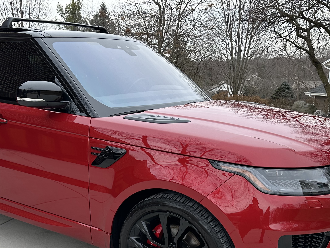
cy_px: 199
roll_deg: +0.8
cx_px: 114
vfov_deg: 31.4
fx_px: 429
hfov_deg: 41.6
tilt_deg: -16.6
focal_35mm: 45
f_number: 1.78
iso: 80
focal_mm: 6.86
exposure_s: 1/441
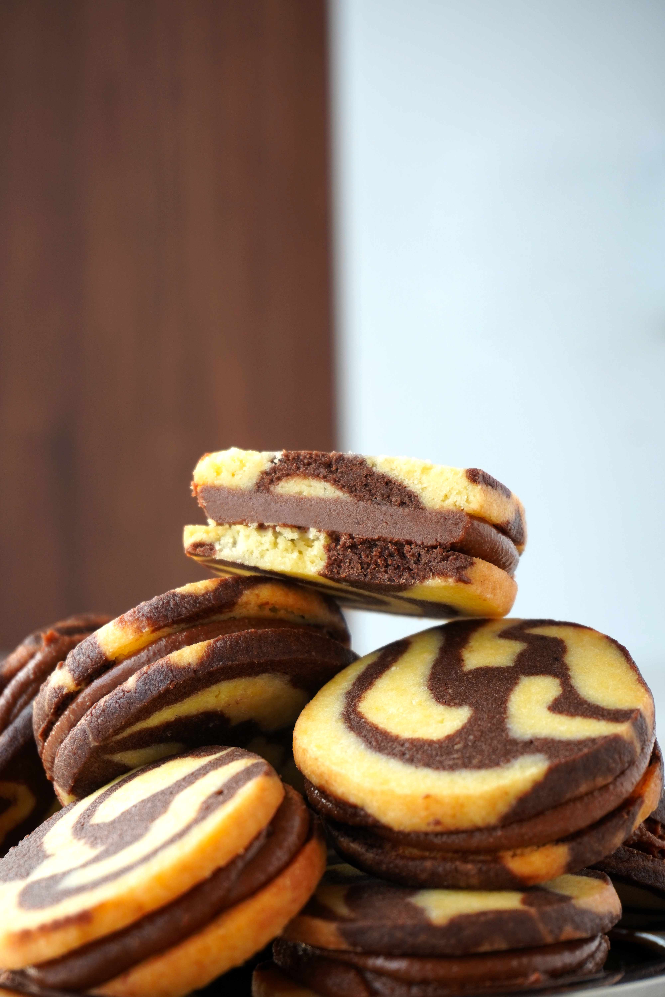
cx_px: 332
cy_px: 498
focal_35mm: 75
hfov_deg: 18.2
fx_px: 2078
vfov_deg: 27.0
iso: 200
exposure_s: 1/80
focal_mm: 50
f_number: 5.6
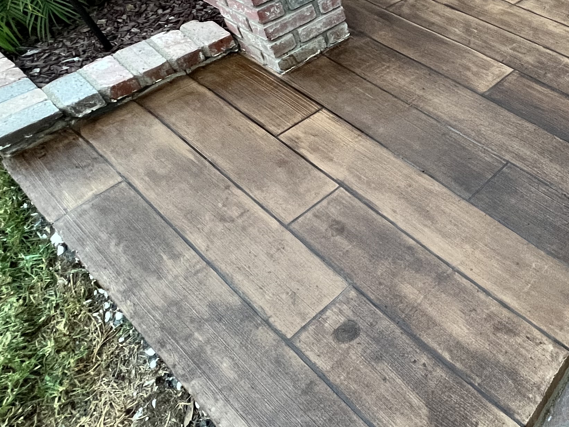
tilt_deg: -38.8
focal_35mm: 32
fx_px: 526
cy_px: 85
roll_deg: -0.3
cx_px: 577
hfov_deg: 46.8
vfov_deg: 42.2
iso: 320
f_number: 1.8
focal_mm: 1.57
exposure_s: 1/60
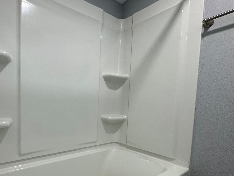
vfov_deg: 62.2
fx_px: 142
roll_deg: -0.5
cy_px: 114
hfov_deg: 75.7
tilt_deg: -4.7
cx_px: 73
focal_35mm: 21
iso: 200
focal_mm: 2.22
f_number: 2.2
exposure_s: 1/120
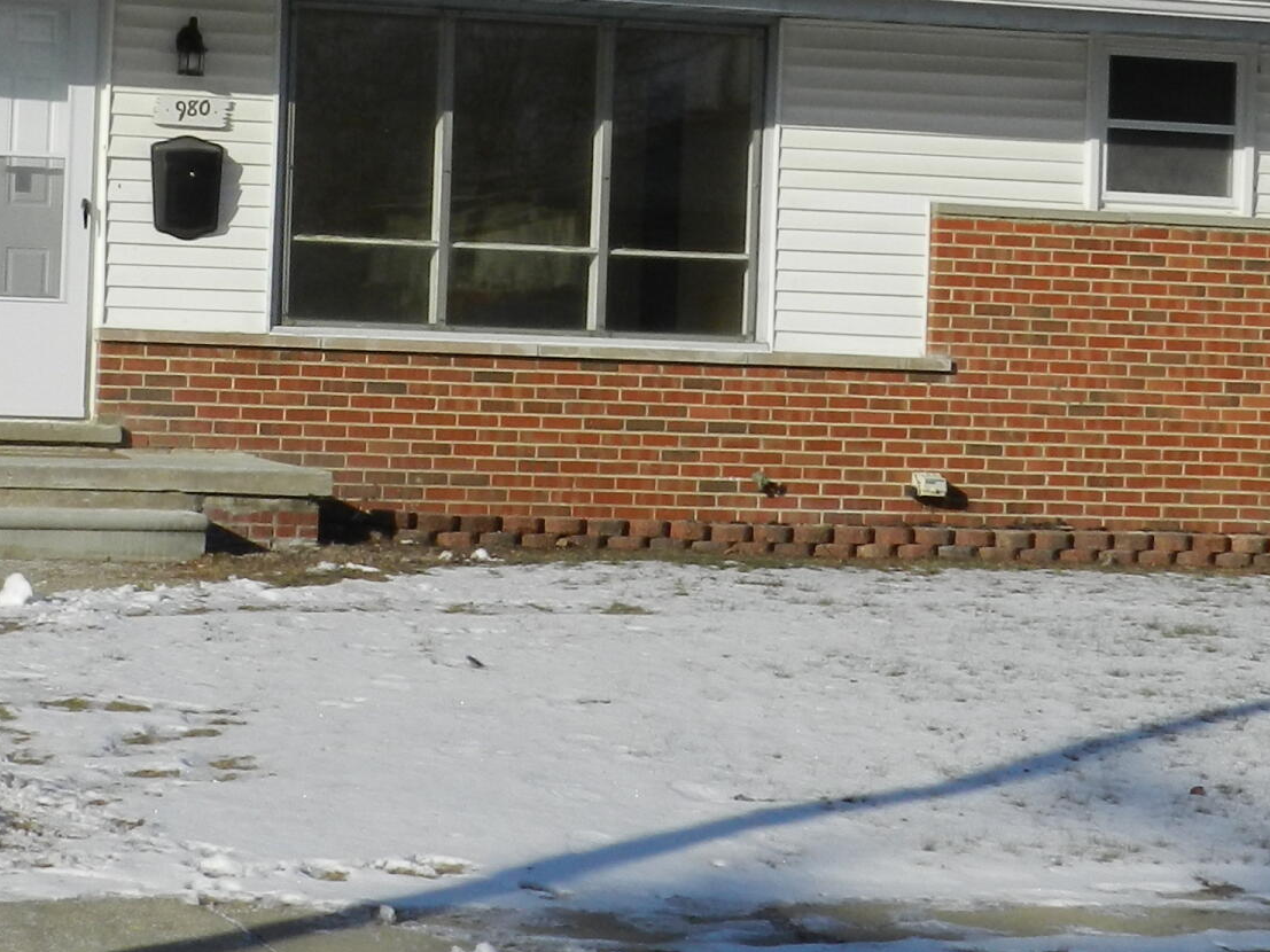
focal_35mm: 103
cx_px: 283
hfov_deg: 18.9
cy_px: 272
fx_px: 3778
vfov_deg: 14.3
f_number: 5.6
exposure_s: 1/1000
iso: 160
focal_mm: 6.7
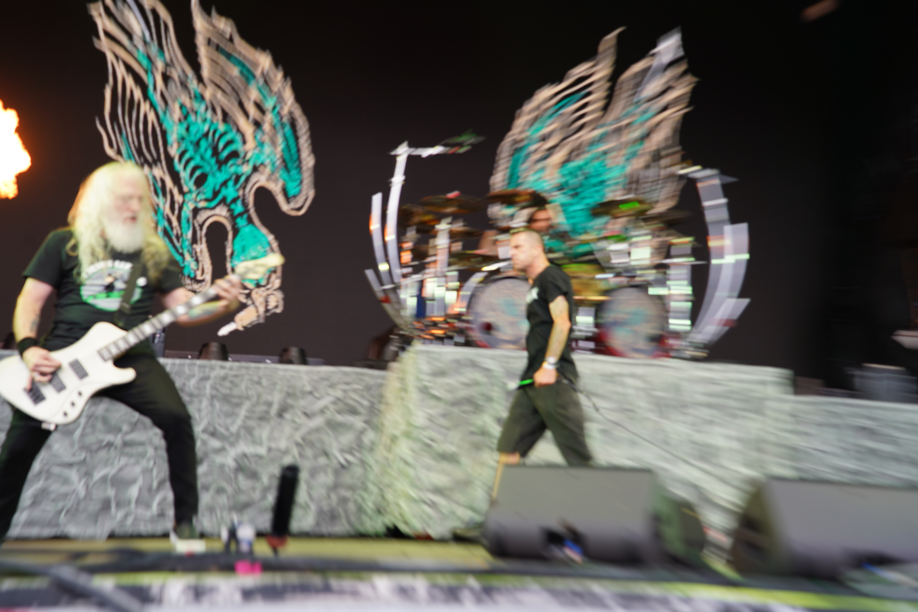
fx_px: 1173
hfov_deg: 42.7
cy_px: 306
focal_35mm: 46
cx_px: 459
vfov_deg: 29.2
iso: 100
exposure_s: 1/30
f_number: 4
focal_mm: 46
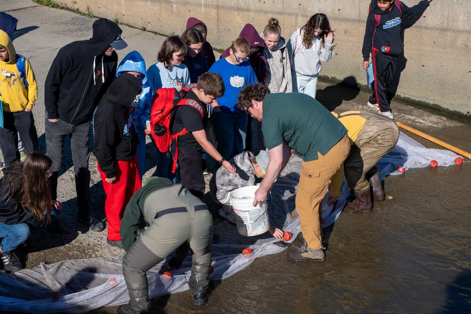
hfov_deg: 33.4
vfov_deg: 22.6
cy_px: 157
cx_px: 236
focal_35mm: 60
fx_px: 785
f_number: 10
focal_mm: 60
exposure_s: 1/160
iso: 100
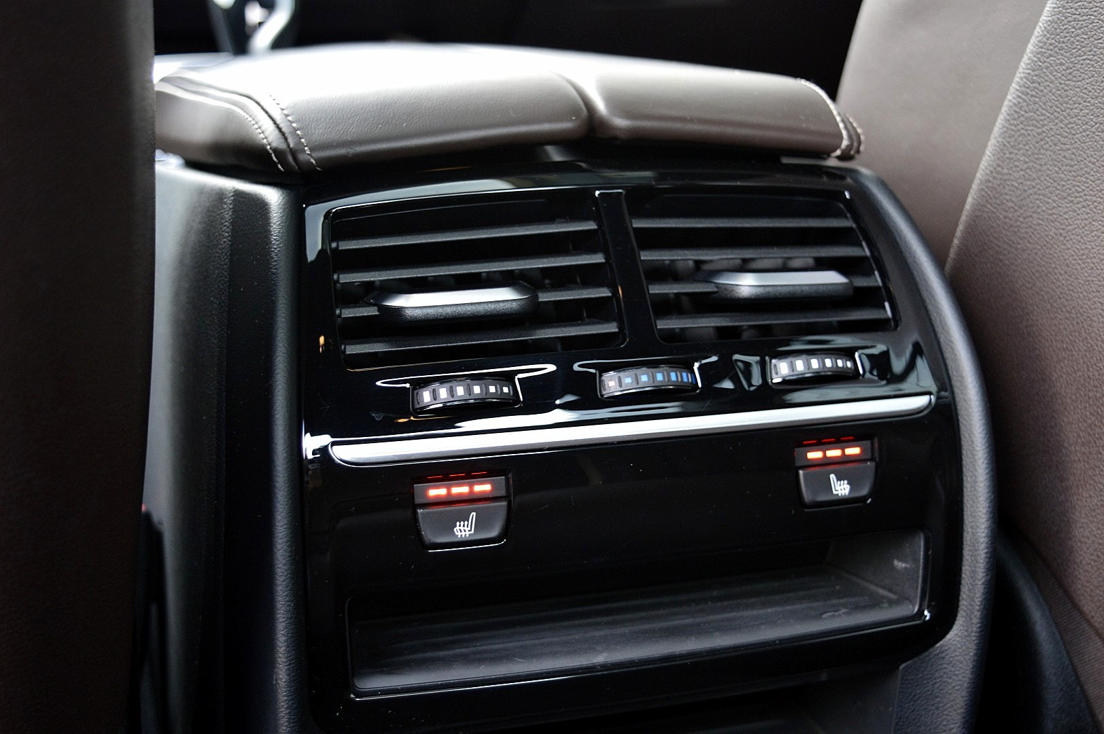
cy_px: 367
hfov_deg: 38.9
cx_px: 552
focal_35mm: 51
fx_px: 1563
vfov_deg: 26.4
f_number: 4.5
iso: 800
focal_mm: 34
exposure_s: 1/30
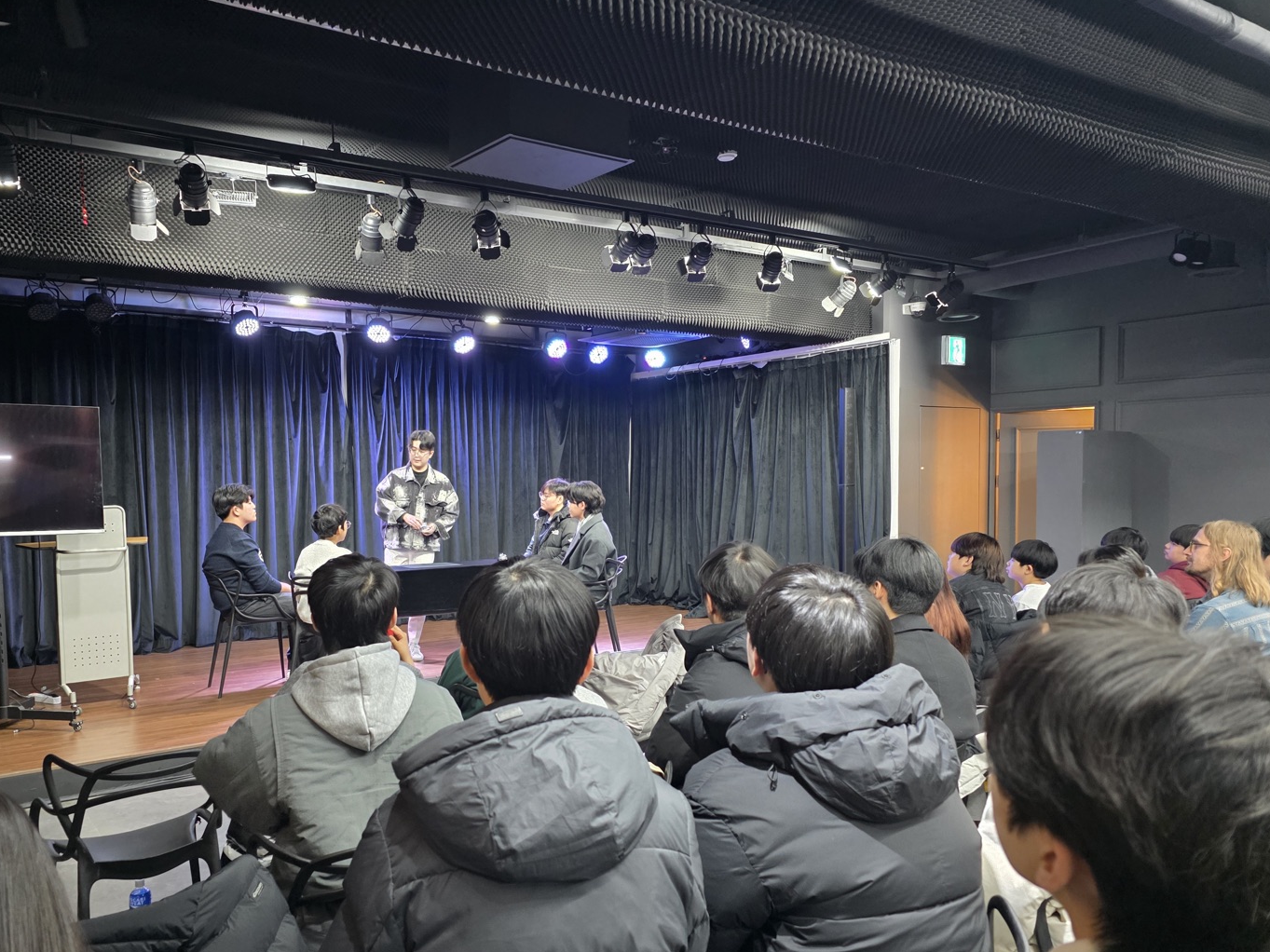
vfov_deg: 51.2
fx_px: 990
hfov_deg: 64.9
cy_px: 548
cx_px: 531
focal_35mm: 27
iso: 1000
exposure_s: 1/120
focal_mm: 6.3
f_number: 1.7
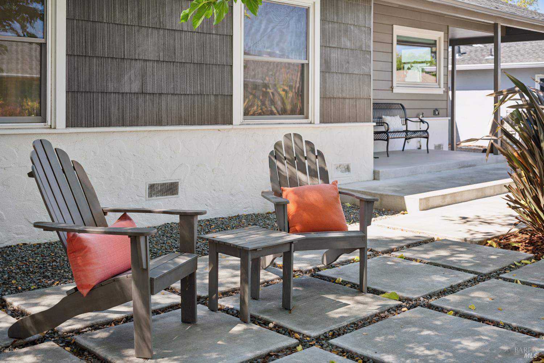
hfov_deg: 49.6
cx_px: 272
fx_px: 589
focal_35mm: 39
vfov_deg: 34.2
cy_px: 182
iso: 125
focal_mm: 39
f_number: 4
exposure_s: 1/125
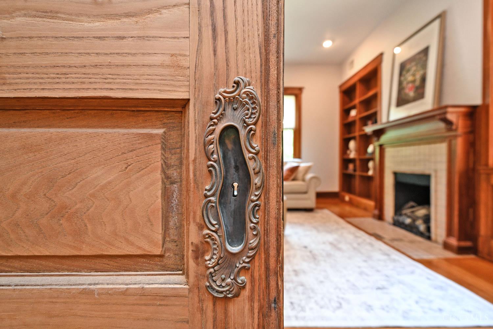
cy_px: 164
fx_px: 233
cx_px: 246
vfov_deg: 70.4
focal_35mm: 17
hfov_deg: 93.3
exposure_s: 1/60
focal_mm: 17
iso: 1250
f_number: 4
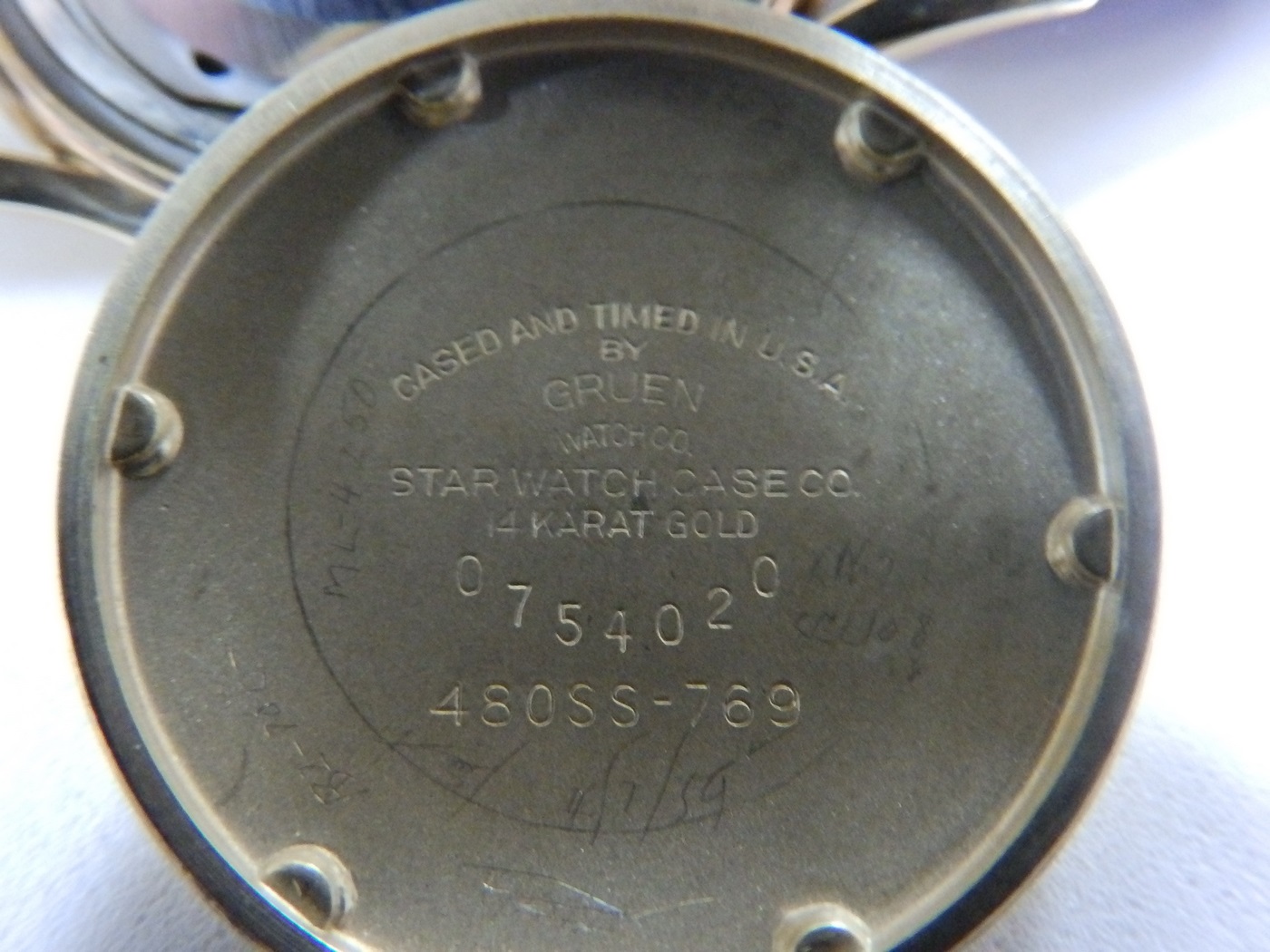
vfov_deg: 44.2
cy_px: 476
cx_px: 635
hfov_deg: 56.8
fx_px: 1174
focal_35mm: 32
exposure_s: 1/4
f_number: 3.7
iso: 1600
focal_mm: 5.7
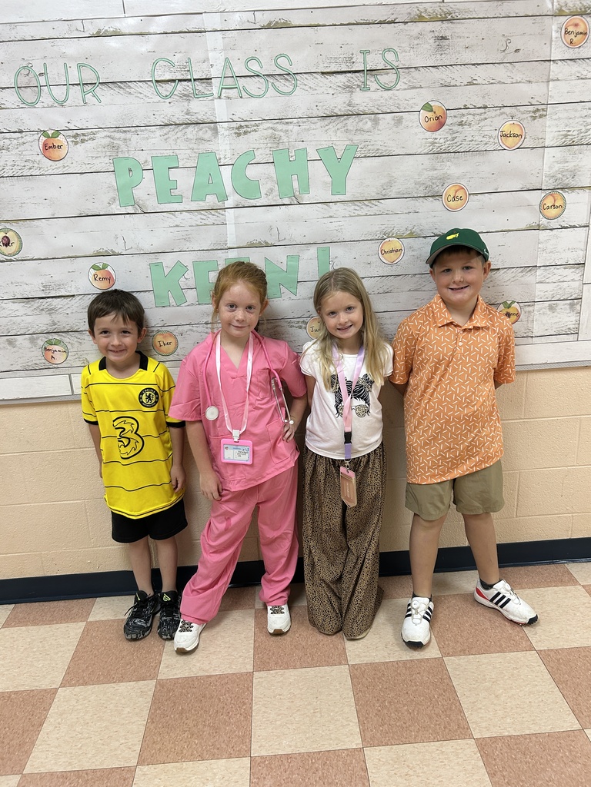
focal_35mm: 26
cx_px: 296
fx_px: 592
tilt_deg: -17.0
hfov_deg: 53.1
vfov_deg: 67.3
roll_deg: +4.0
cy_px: 394
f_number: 1.5
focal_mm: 5.7
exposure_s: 1/120
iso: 100
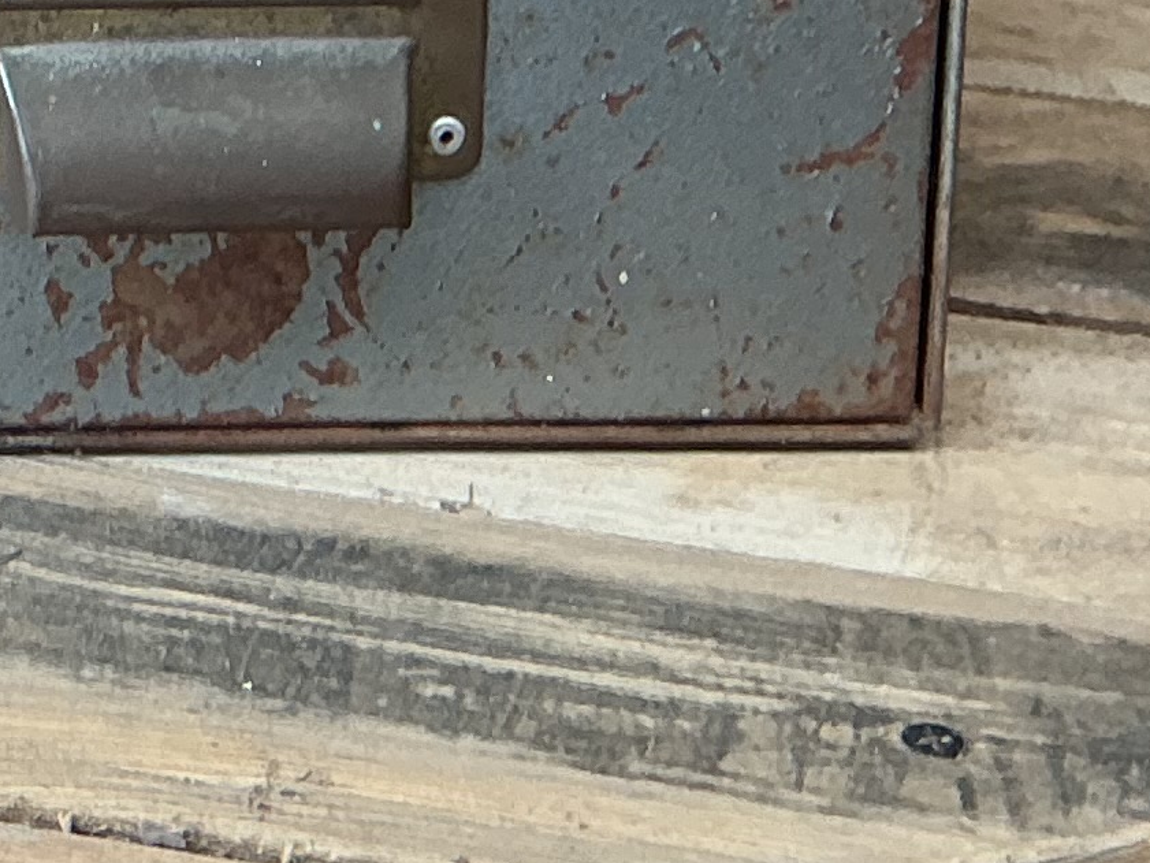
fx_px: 4618
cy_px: -827
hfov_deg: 13.8
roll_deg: -3.6
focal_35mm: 139
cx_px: -230
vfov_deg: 9.9
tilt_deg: -9.8
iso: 32
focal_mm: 3
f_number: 1.8
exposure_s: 1/120
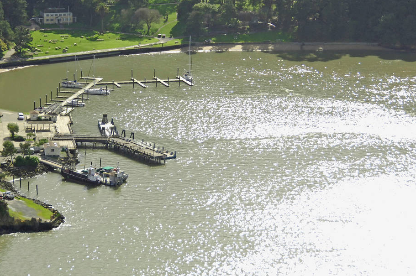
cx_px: 101
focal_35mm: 129
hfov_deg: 15.8
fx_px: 1489
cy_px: 129
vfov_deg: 10.6
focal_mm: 52
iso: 400
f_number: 6.3
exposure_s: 1/1000
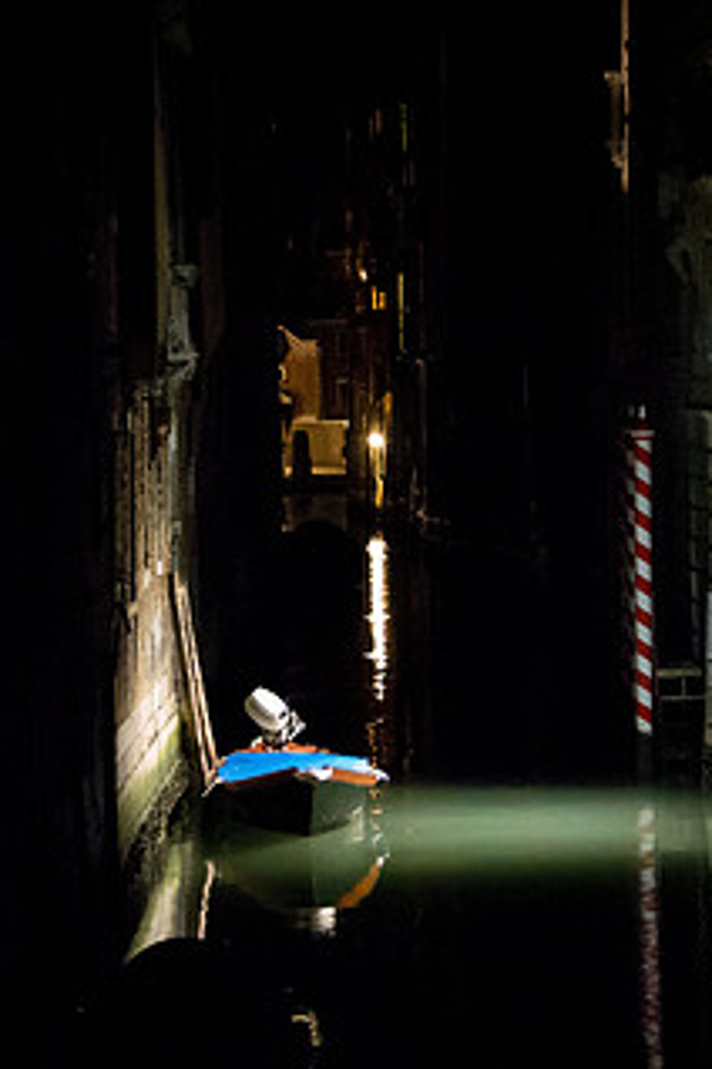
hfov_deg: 8.9
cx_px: 390
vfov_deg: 13.2
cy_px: 538
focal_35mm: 155
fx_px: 4598
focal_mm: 72
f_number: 5
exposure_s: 1/13
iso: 12800
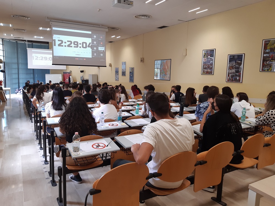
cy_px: 103
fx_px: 207
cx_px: 138
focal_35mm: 26
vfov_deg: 53.1
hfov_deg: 67.3
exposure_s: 1/50
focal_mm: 3.92
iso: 50
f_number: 1.7
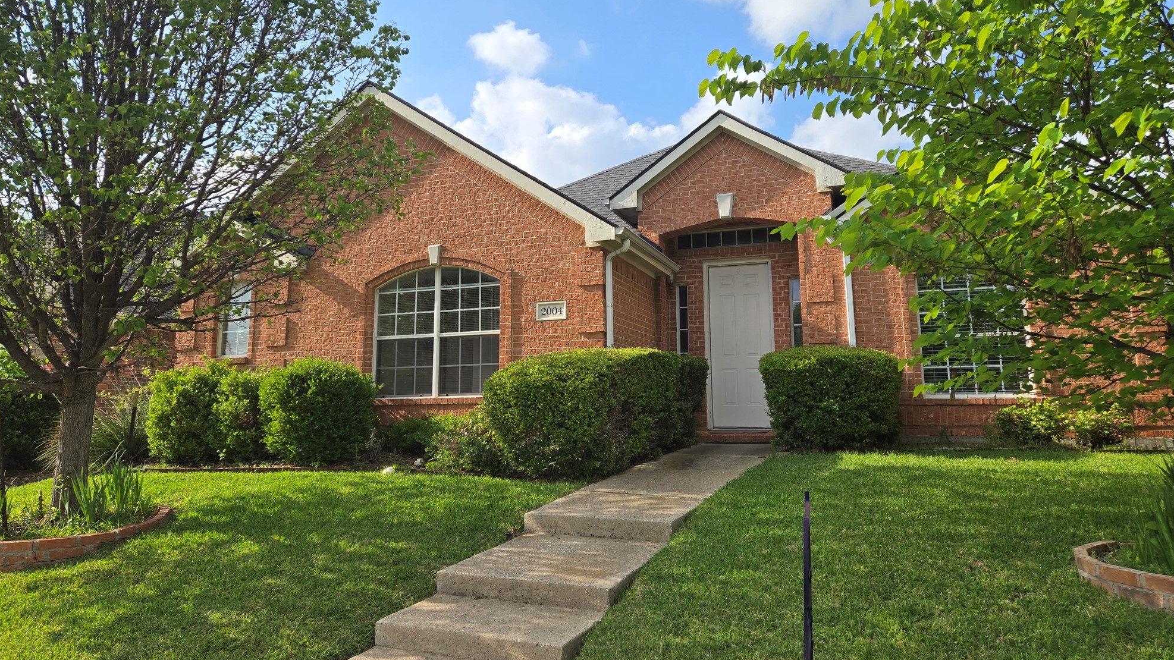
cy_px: 282
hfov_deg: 71.9
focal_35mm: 26
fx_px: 809
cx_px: 569
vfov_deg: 44.3
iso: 25
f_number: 1.8
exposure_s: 1/1290
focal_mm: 5.4
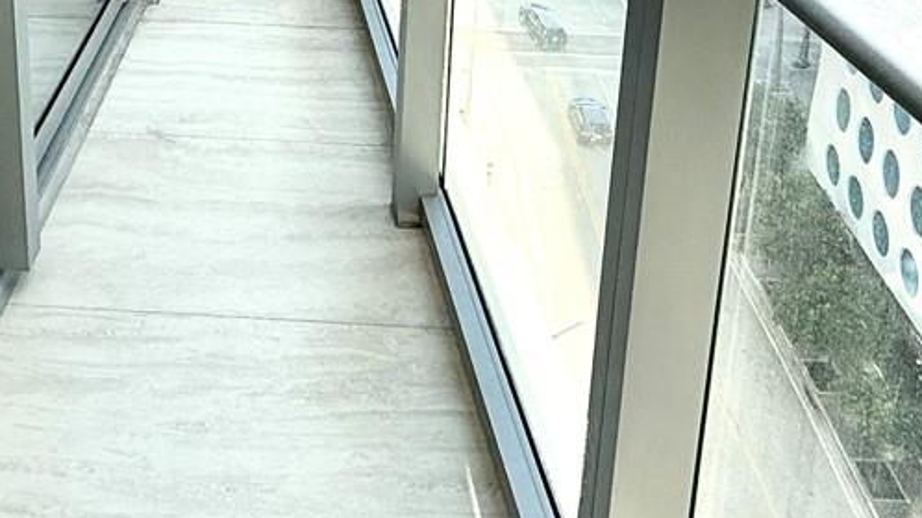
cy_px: -168
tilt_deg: -14.2
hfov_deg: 41.6
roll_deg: -0.8
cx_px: 309
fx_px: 1198
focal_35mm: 49
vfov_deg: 21.8
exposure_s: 1/830
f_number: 2.2
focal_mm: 2.22
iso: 64
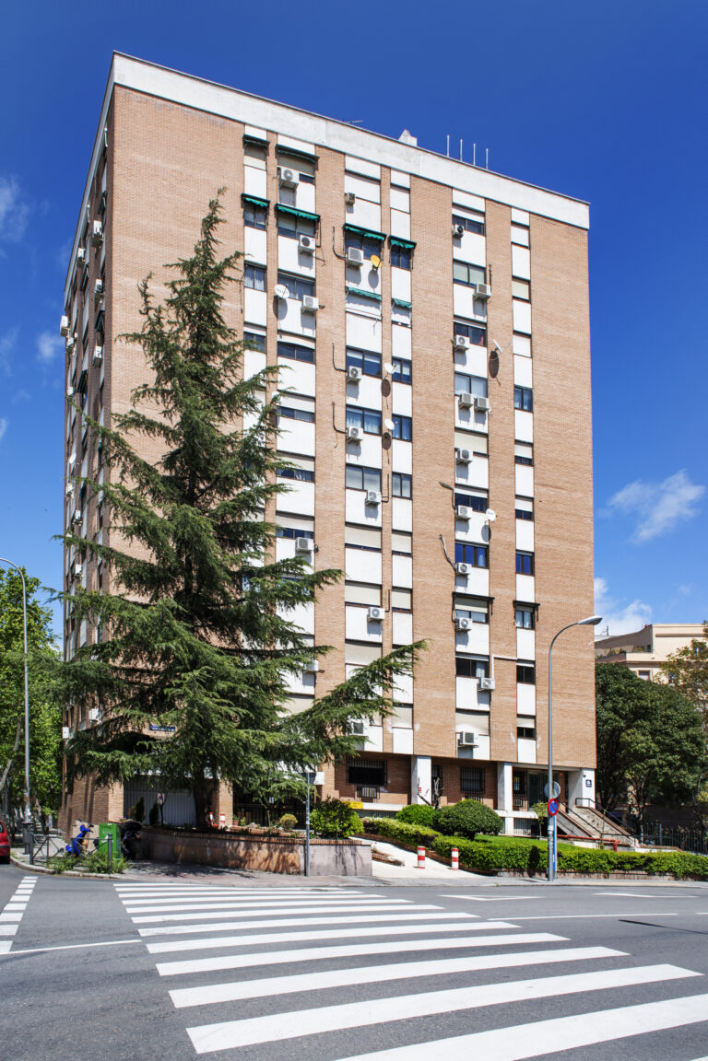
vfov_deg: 73.7
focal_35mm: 24
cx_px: 354
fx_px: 708
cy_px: 530
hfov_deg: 53.1
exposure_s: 1/200
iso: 100
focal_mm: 24
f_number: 8
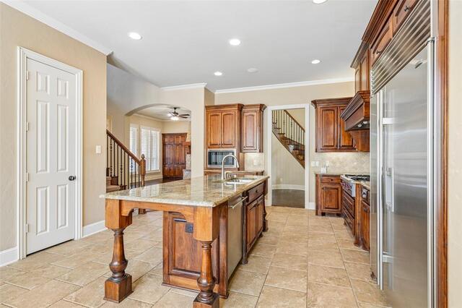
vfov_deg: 70.4
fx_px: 218
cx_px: 231
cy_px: 154
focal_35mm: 17
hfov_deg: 93.3
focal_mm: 17
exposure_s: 1/13
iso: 400
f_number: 8
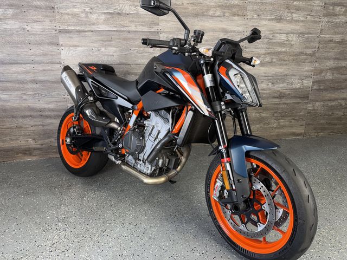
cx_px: 174
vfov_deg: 56.8
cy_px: 130
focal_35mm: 24
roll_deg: +0.0
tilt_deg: -15.9
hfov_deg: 71.6
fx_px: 241
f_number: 1.78
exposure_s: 1/31
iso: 64
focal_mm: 6.76
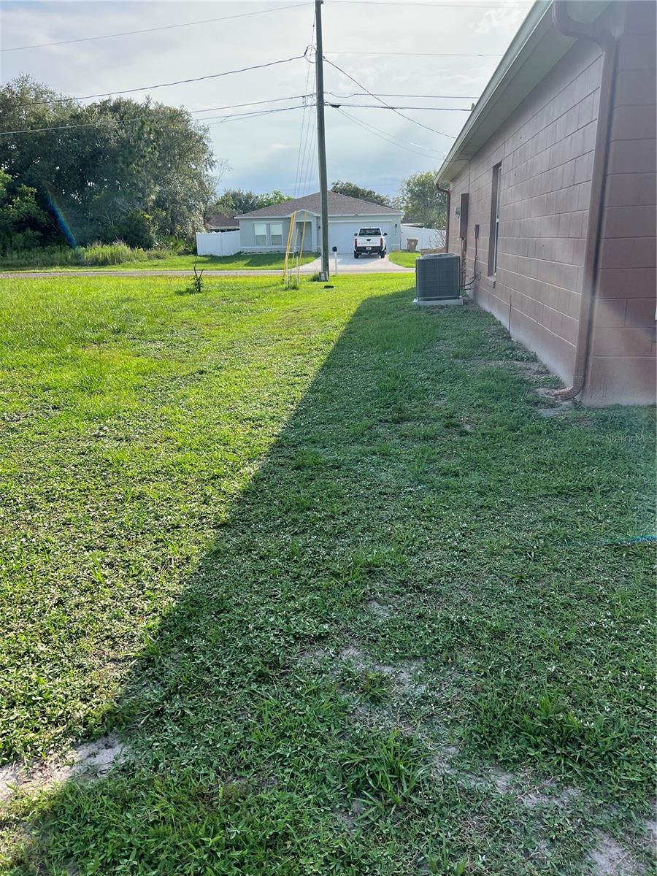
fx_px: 658
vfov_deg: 67.3
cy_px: 438
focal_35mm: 26
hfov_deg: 53.1
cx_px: 328
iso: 50
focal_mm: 5.7
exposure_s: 1/1751
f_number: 1.5
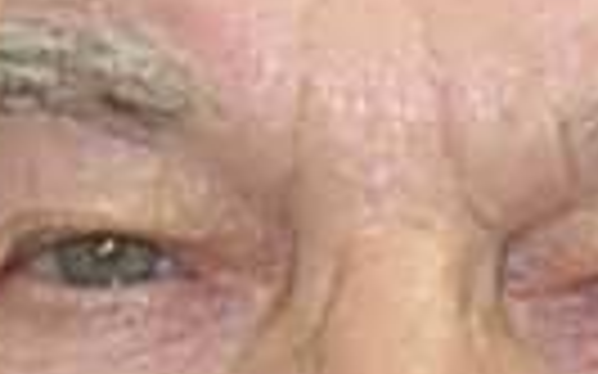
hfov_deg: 10.8
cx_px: 292
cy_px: 374
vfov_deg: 6.7
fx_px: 3160
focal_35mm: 194
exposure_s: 1/22.6
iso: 79
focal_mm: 6.3
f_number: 2.9
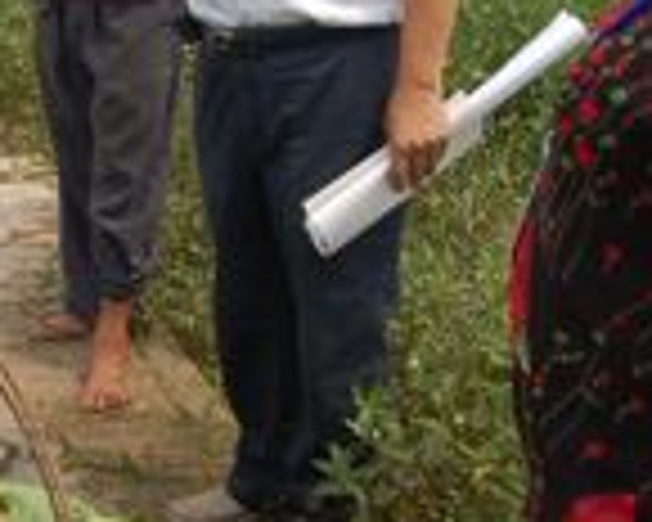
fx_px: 1679
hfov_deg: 20.2
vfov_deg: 17.4
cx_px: -184
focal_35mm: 87
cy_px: 54
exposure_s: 1/320
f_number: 9
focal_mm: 18
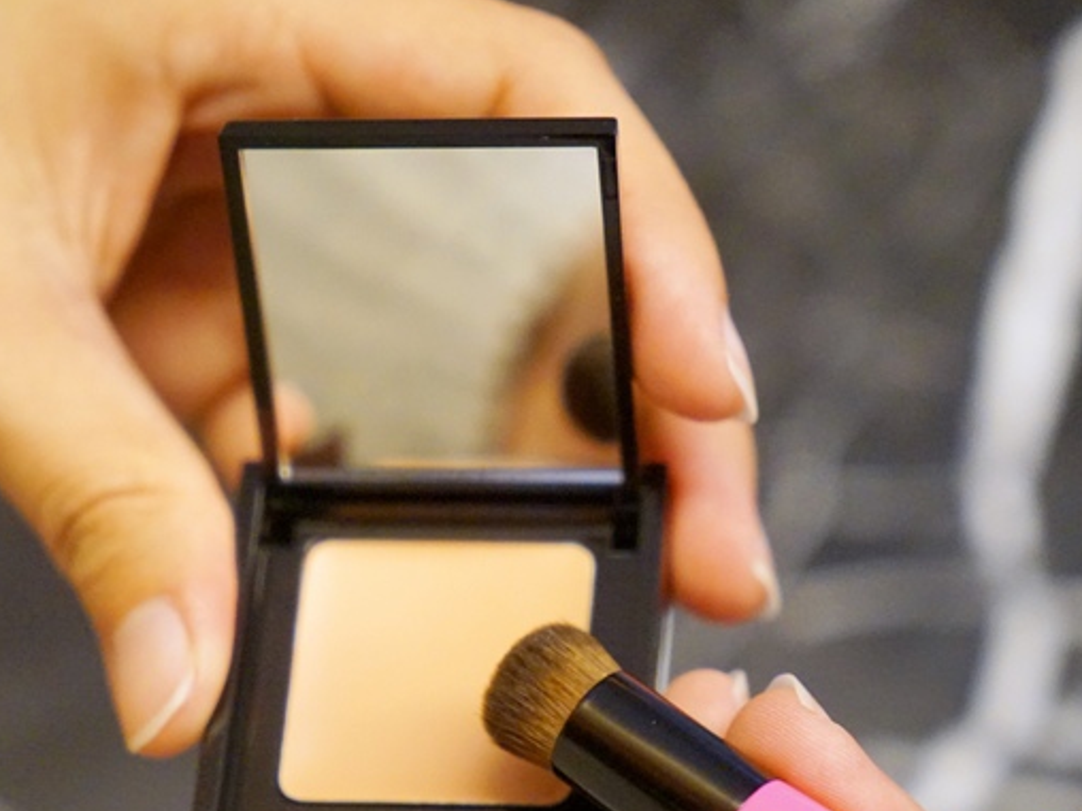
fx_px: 3313
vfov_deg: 14.0
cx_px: 454
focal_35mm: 106
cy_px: 486
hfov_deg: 18.5
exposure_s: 1/40
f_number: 4
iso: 4000
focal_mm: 70
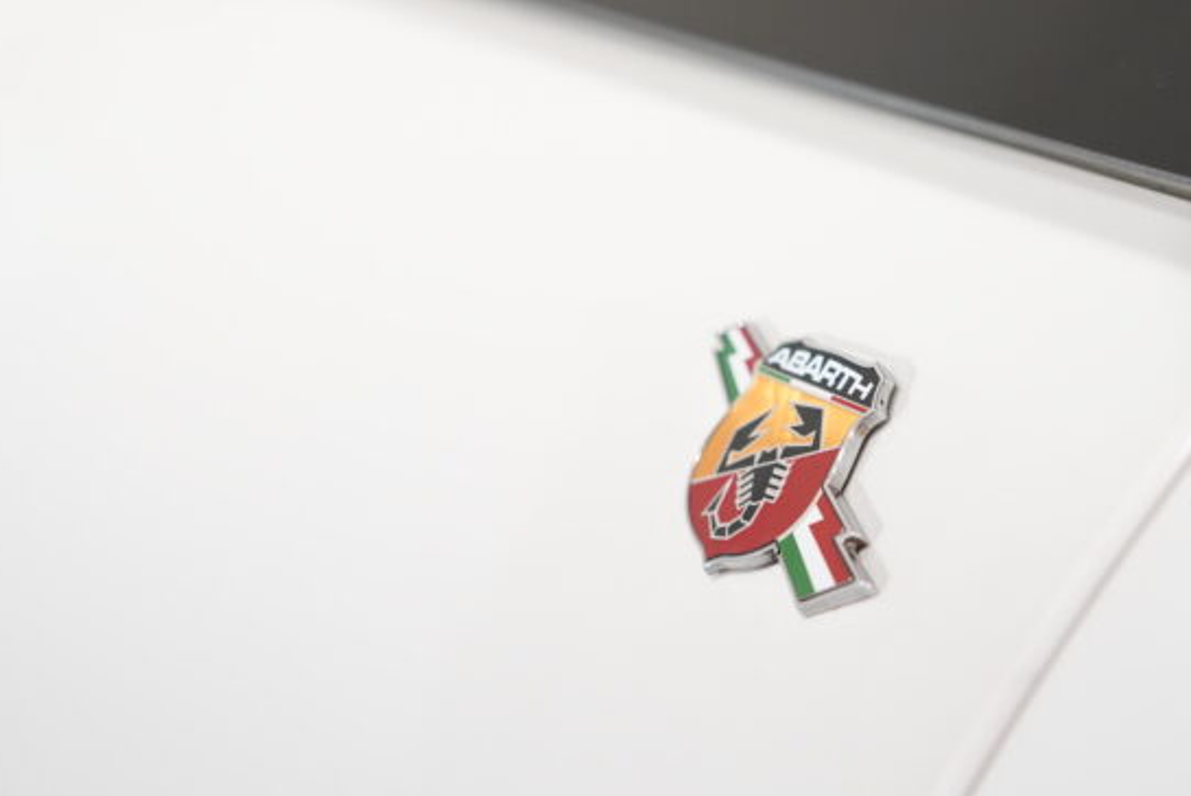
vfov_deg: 14.9
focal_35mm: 92
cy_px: 368
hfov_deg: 22.1
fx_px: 3045
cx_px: 732
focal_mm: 63
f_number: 2.8
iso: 3200
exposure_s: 1/500
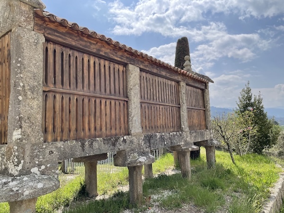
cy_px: 106
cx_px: 142
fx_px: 213
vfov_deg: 53.1
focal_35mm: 26
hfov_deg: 67.3
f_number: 1.6
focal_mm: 4.2
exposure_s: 1/3401
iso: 32
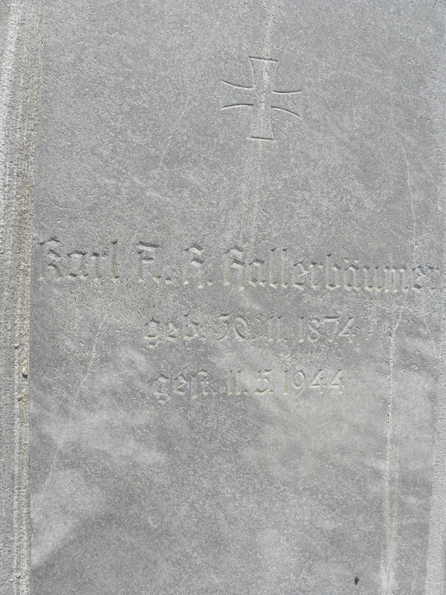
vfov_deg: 67.3
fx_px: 447
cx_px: 223
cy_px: 298
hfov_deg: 53.1
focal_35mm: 26
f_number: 5.6
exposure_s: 1/320
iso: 64
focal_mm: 4.6
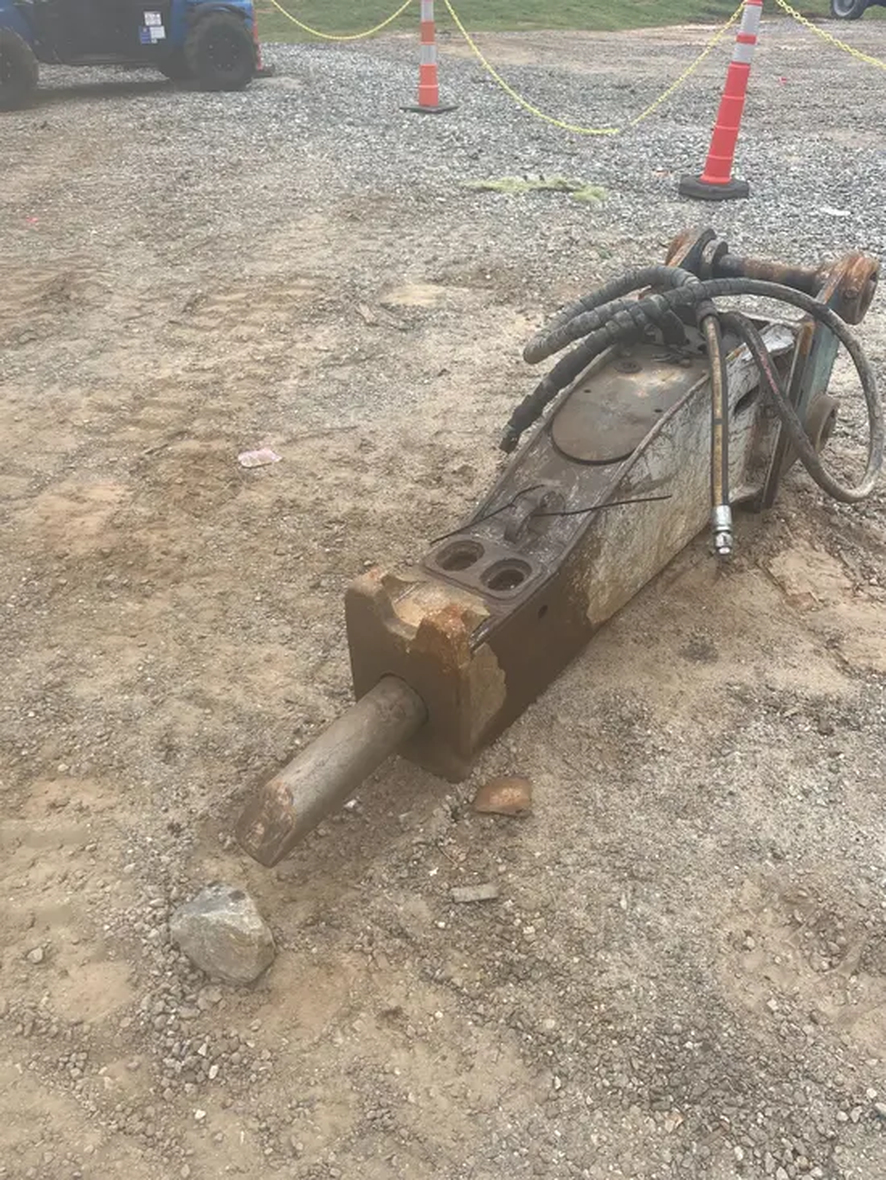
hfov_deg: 53.1
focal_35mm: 26
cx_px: 443
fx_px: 887
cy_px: 590
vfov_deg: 67.3
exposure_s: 1/1580
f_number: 1.6
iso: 50
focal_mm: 5.1
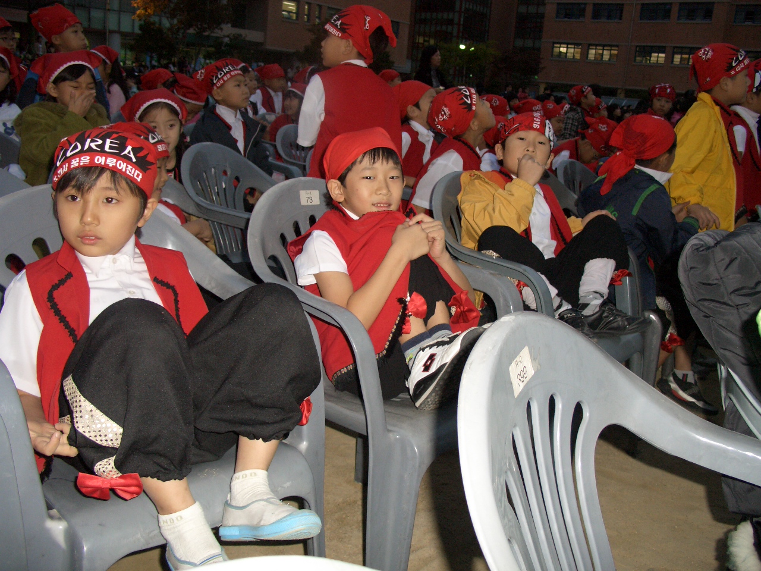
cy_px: 286
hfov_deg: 55.4
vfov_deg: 42.9
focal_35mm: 33
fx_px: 725
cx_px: 380
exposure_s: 1/60
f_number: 2.8
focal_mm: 7.1
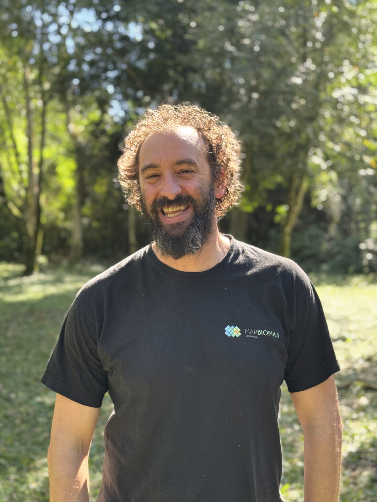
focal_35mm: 48
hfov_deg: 30.3
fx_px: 697
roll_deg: -4.0
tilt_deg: -3.3
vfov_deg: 39.7
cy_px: 251
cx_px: 188
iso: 80
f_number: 1.78
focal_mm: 6.76
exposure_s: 1/172
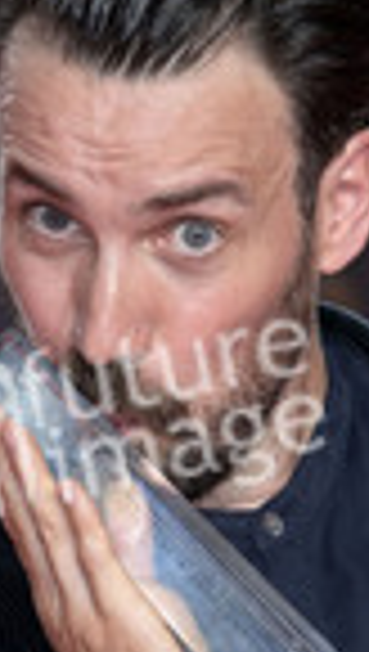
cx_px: 225
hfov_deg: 2.2
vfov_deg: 3.9
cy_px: 652
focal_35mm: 549
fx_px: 9511
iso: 800
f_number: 5.6
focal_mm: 190
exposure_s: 1/60
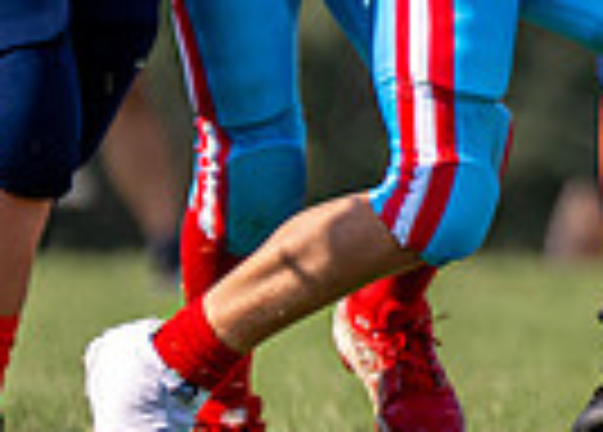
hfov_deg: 1.3
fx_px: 26863
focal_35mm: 1567
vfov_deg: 0.9
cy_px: -192
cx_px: 1633
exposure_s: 1/2000
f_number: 2.8
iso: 125
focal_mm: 200
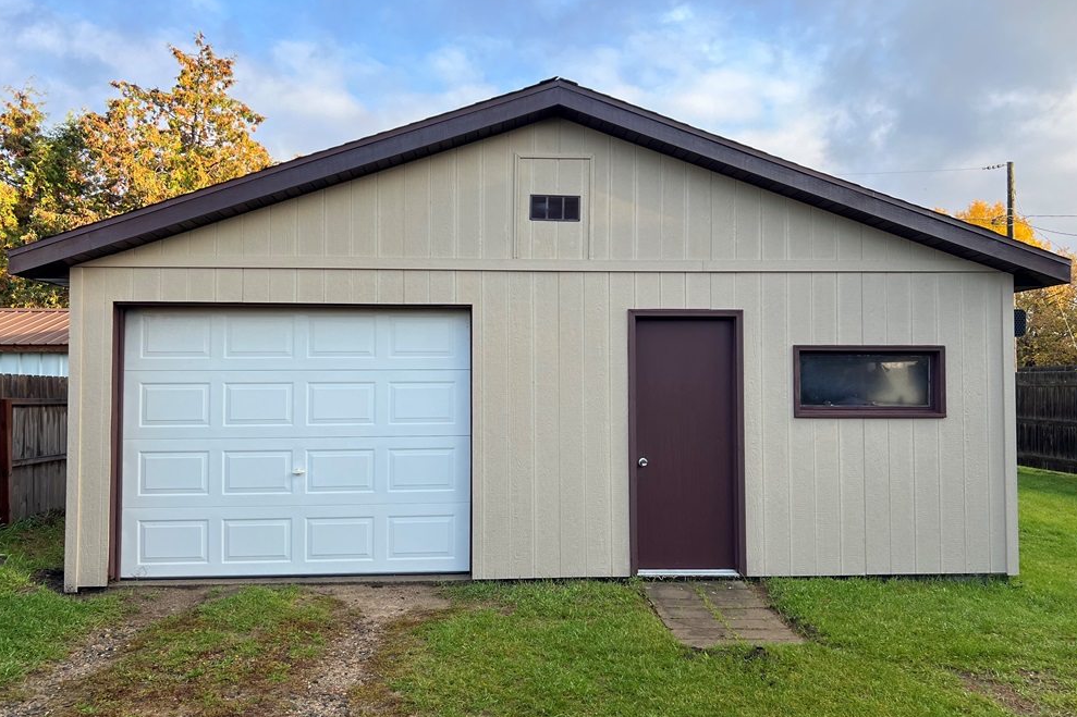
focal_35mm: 28
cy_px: 355
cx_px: 535
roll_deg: +0.4
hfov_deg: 65.5
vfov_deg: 46.4
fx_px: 837
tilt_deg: +0.0
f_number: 1.5
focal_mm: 5.7
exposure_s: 1/758
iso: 50
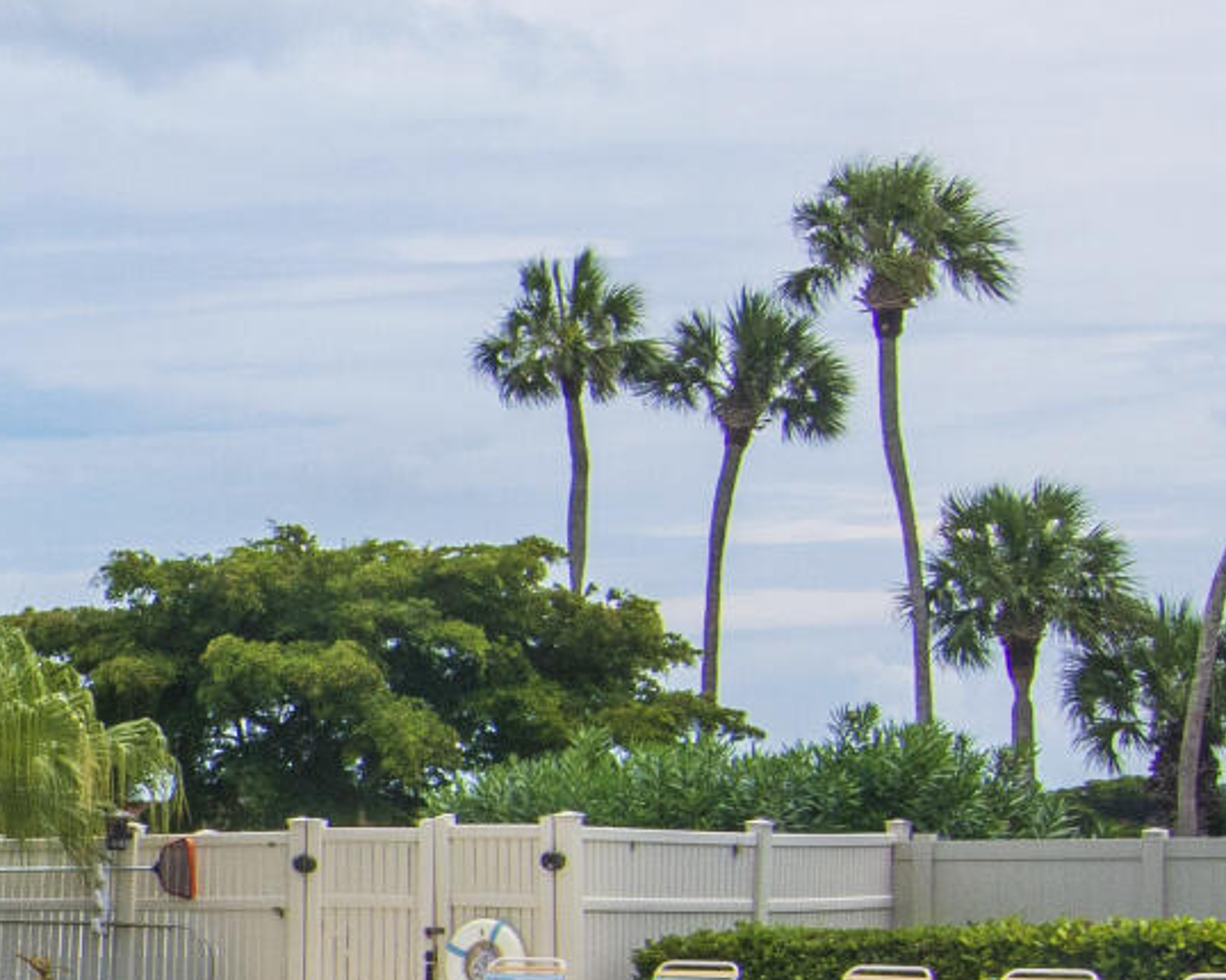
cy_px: 903
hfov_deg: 18.1
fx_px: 3276
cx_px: -786
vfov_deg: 16.8
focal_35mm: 90
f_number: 13
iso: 320
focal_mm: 11.5
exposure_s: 1/640
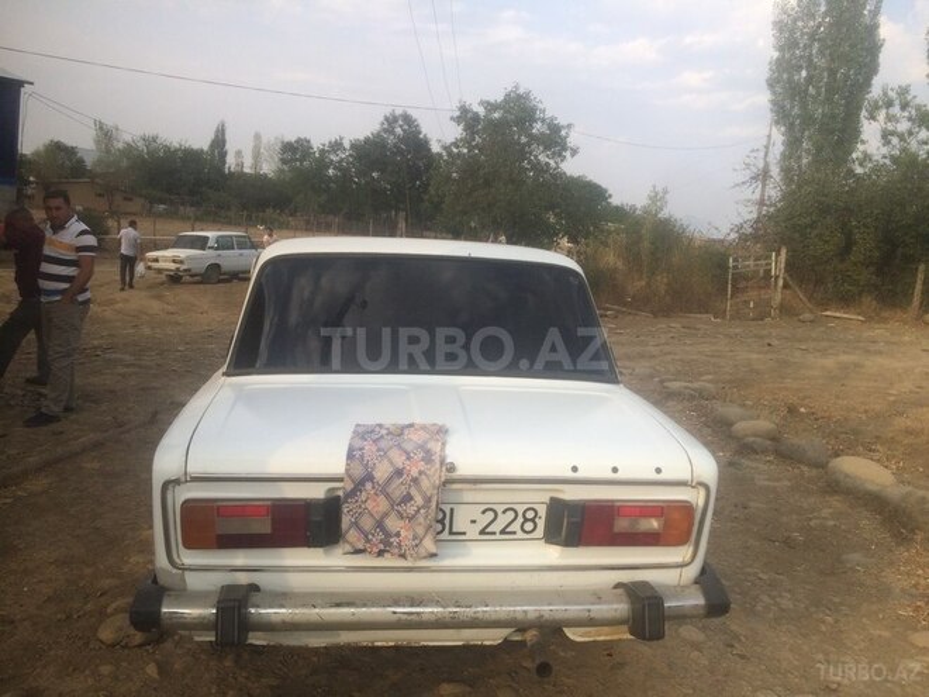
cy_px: 348
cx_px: 464
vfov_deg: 48.2
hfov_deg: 61.7
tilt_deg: -10.8
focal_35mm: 29
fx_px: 778
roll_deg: -9.3
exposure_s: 1/789
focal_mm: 4.15
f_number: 2.2
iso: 32
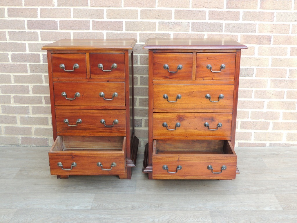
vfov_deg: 33.6
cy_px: 112
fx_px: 369
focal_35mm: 43
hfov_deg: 43.9
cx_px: 148
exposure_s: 1/50
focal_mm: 7.6
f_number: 3.4
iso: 140
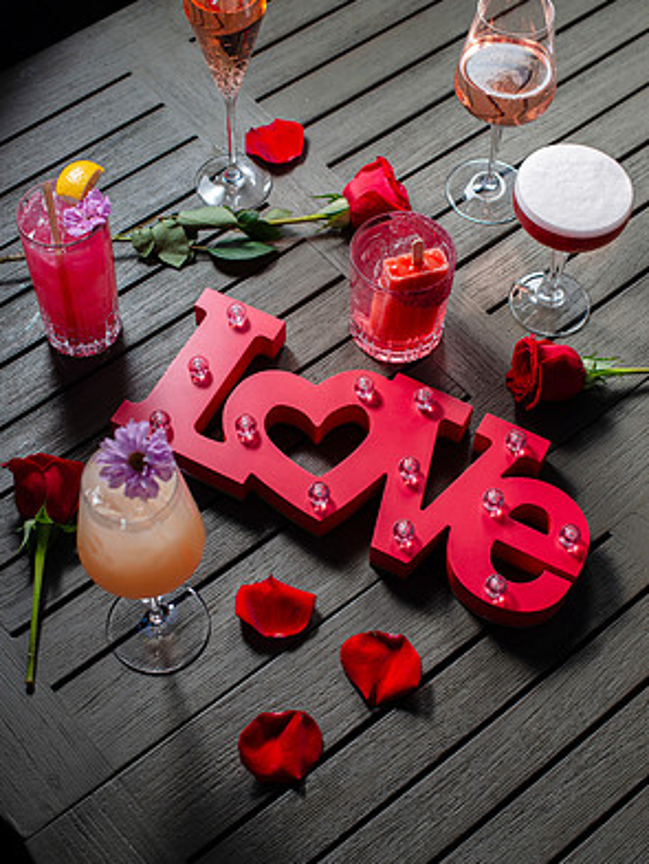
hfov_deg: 26.6
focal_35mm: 55
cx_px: 326
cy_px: 435
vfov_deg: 34.9
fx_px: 1374
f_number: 5
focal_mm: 50
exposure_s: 1/200
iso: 200
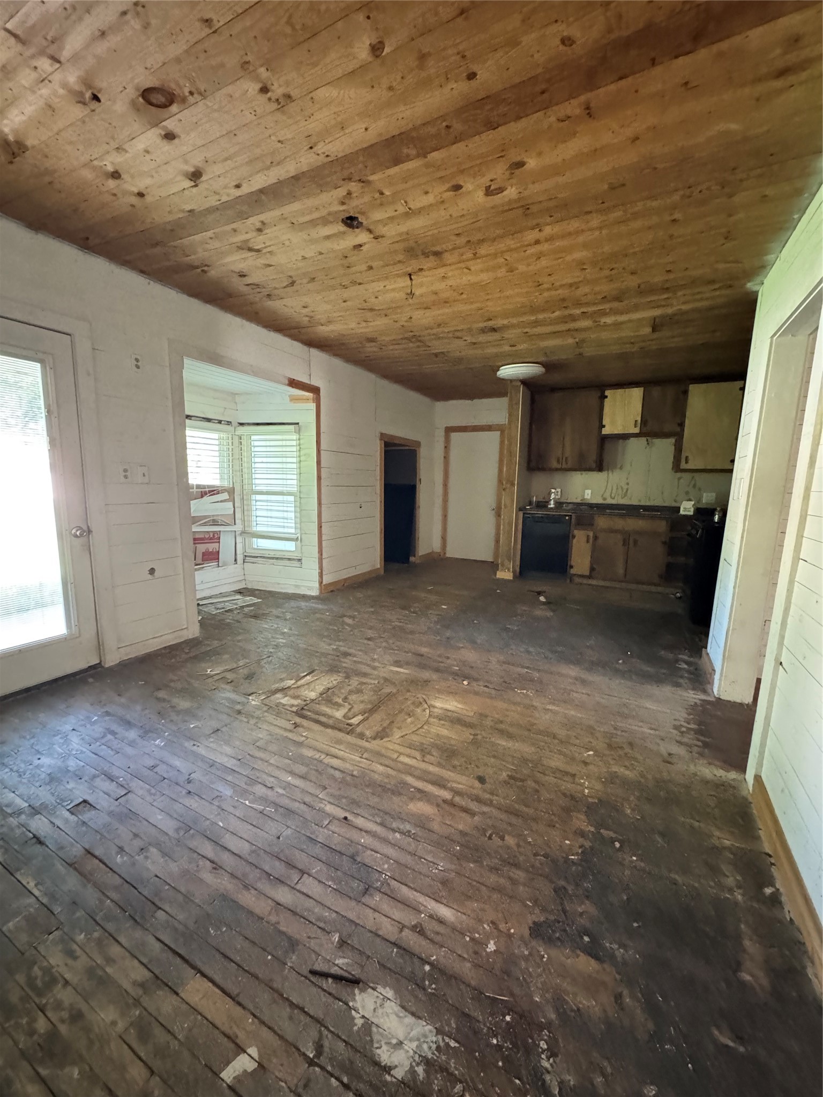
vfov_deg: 102.1
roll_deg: -0.8
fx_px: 444
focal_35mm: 14
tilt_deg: -8.2
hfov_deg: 85.7
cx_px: 412
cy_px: 548
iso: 1250
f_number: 2.2
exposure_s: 1/55
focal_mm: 2.22
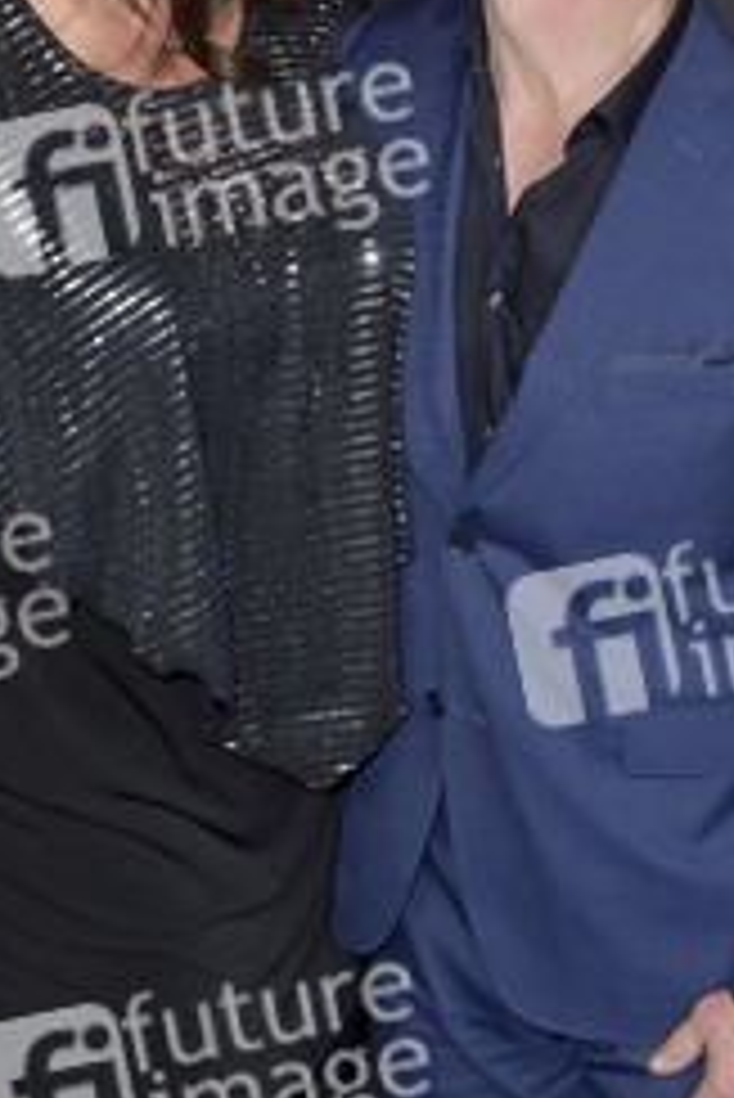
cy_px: 396
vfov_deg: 21.4
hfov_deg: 14.4
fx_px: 2901
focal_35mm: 95
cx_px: 331
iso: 250
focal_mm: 58
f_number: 5.6
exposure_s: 1/250
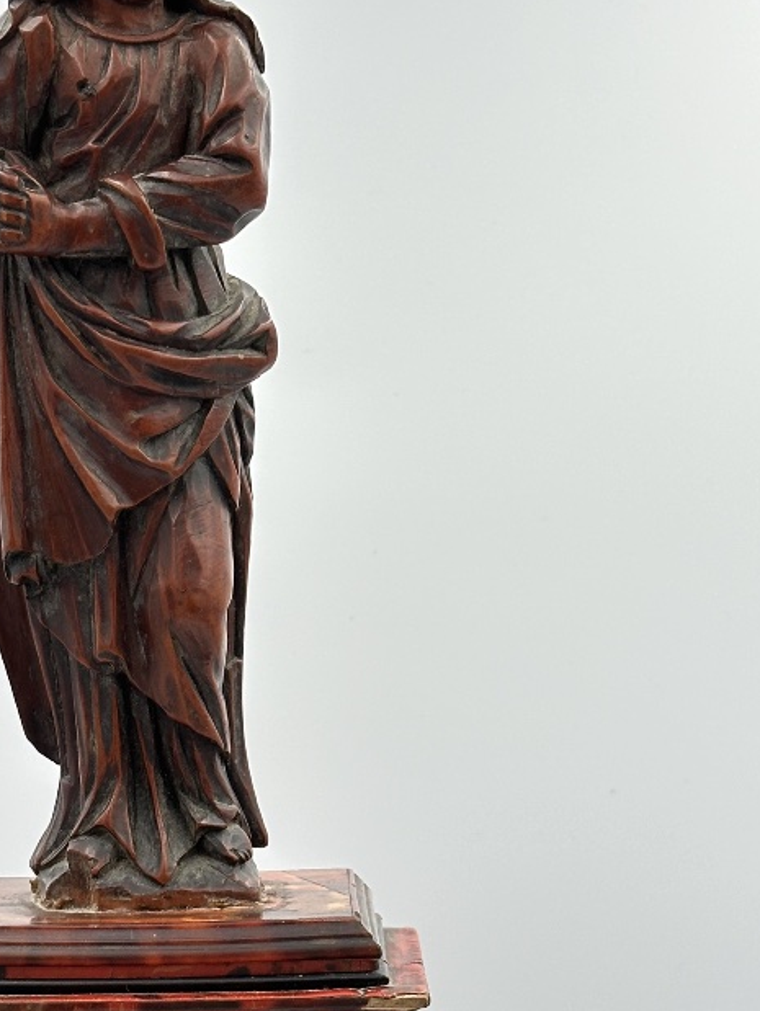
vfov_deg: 21.0
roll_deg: +0.6
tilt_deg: -3.4
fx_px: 2720
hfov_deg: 15.8
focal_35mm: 93
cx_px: 160
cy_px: 684
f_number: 1.78
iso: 64
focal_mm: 6.86
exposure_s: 1/448
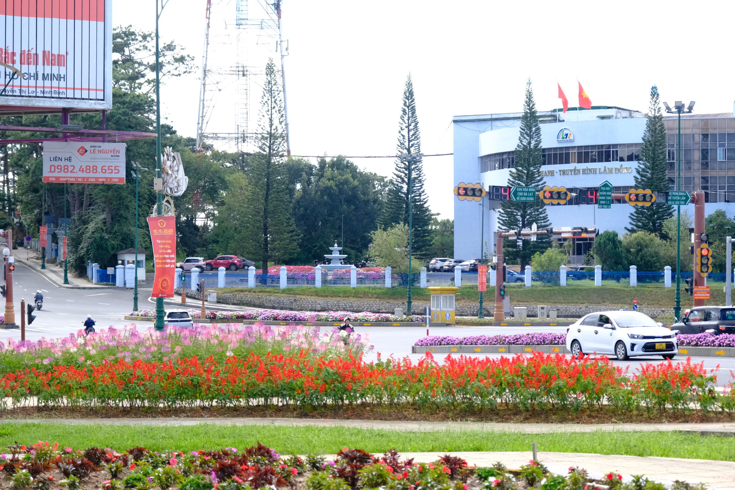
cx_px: 368
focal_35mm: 88
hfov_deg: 23.1
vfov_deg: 15.5
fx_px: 1796
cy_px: 245
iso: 1600
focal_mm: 58.6
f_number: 4.5
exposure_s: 1/2500
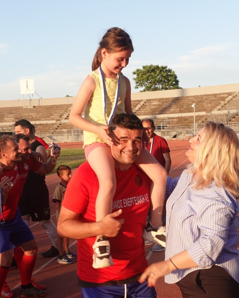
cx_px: 161
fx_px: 513
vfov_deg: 32.5
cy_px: 149
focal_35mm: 58
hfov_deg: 26.1
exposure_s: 1/100
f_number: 6.3
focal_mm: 15.46
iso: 160
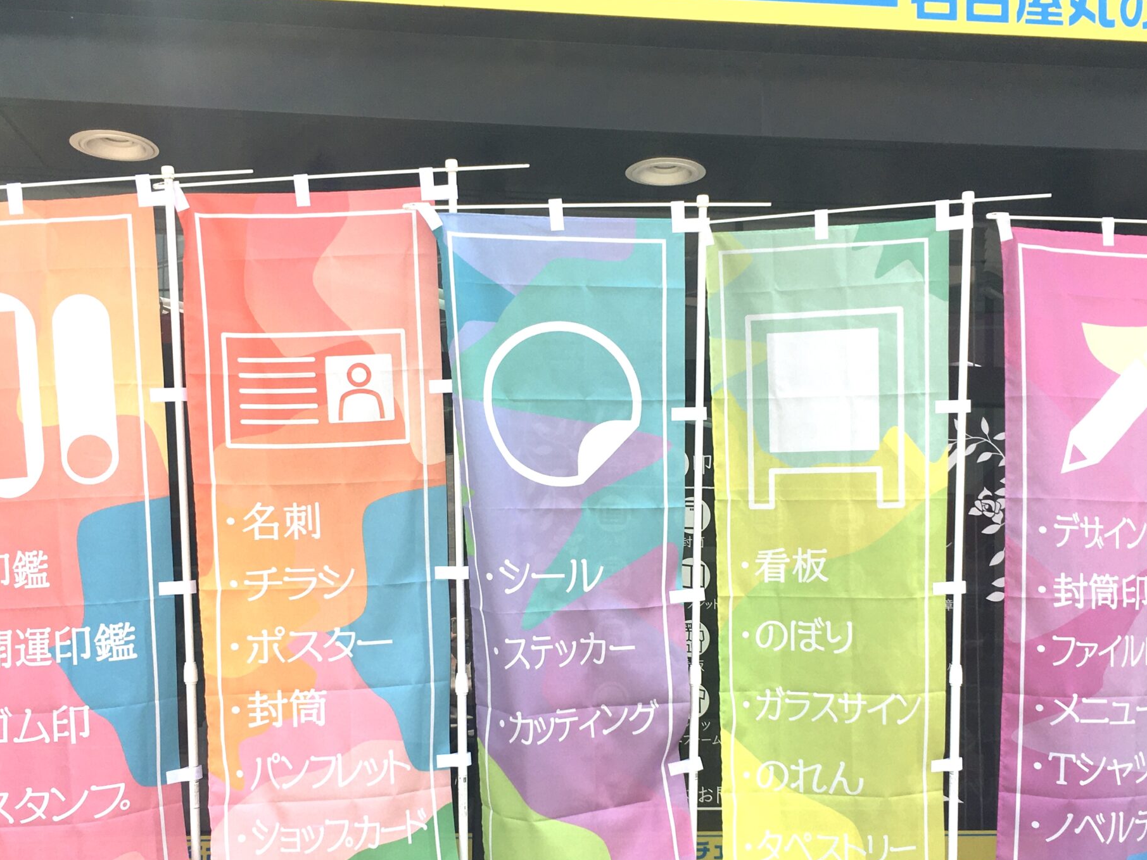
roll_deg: -0.5
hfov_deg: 45.8
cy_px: 542
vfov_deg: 34.9
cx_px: 597
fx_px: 1358
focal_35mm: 41
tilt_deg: +3.7
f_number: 2.2
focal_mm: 4.15
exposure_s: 1/416
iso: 25
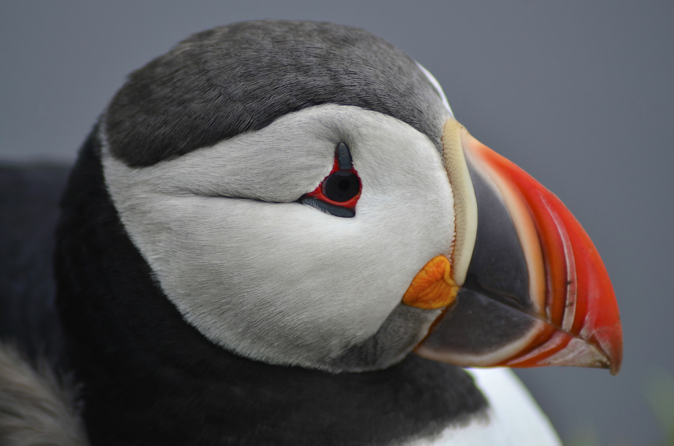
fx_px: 8408
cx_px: 337
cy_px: 223
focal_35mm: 450
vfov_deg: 3.0
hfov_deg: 4.6
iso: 160
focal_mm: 300
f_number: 5.6
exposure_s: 1/160
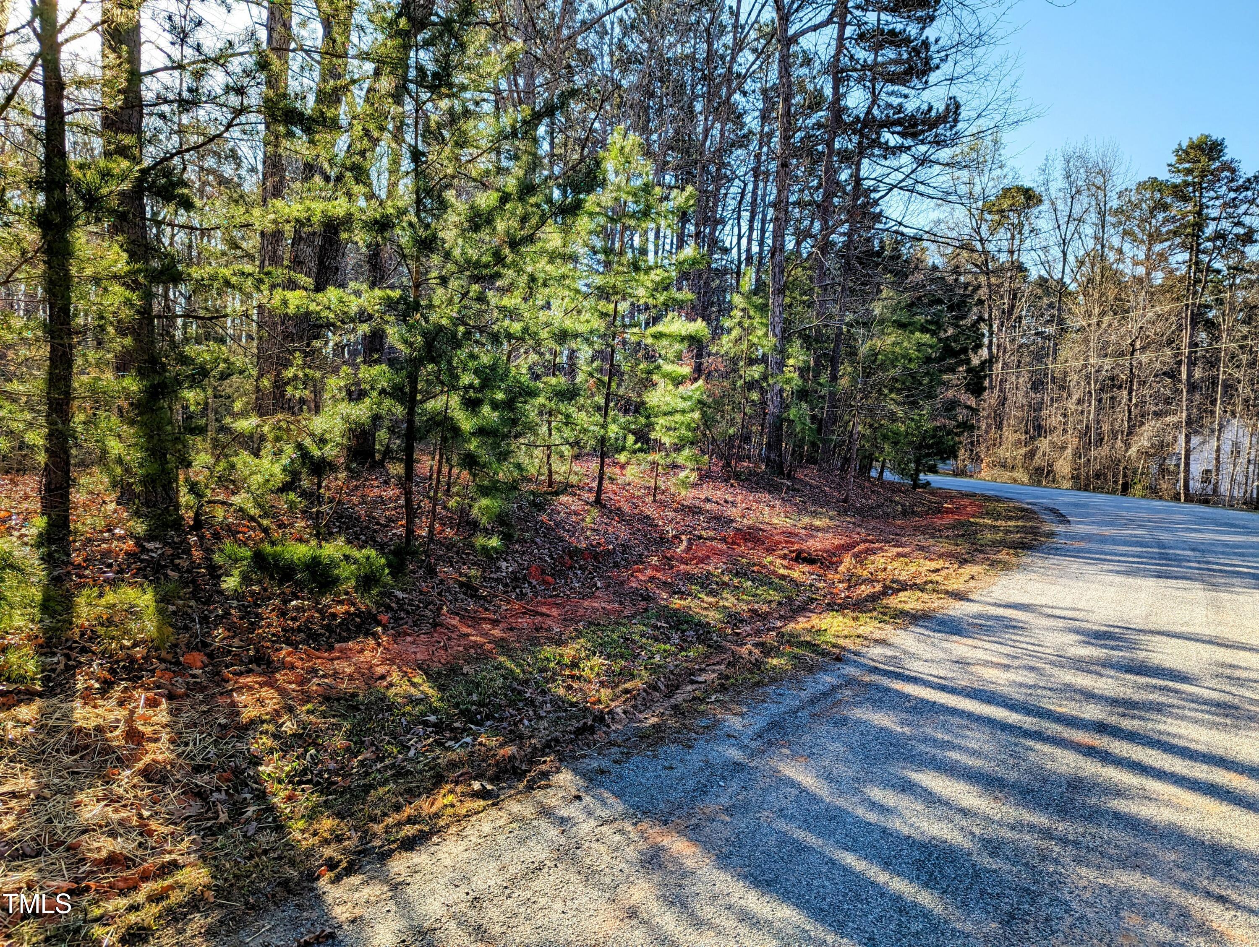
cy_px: 474
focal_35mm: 24
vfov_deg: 56.9
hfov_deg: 71.5
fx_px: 874
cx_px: 630
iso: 38
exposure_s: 1/858
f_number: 1.85
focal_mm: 6.81
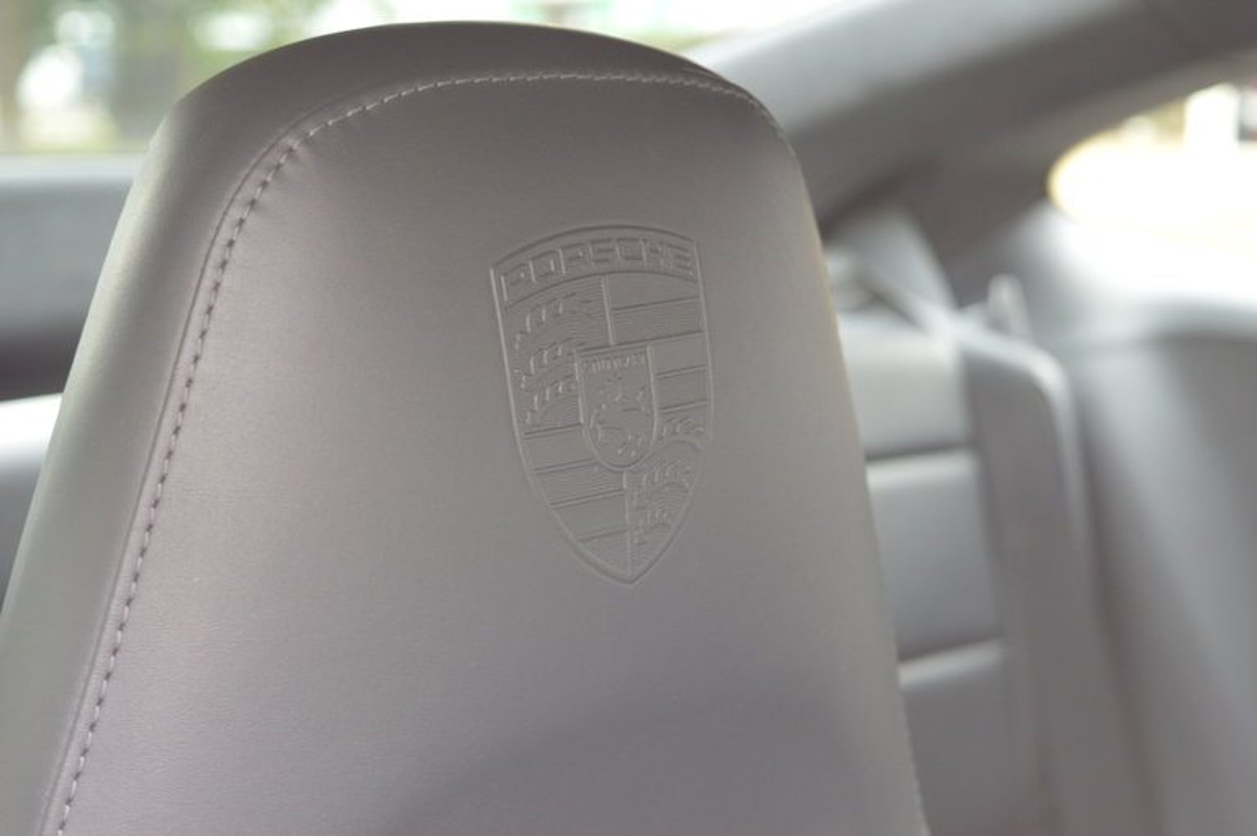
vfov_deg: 18.9
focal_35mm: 72
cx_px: 628
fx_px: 2512
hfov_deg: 28.1
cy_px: 418
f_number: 5.3
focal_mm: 48
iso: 400
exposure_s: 1/20
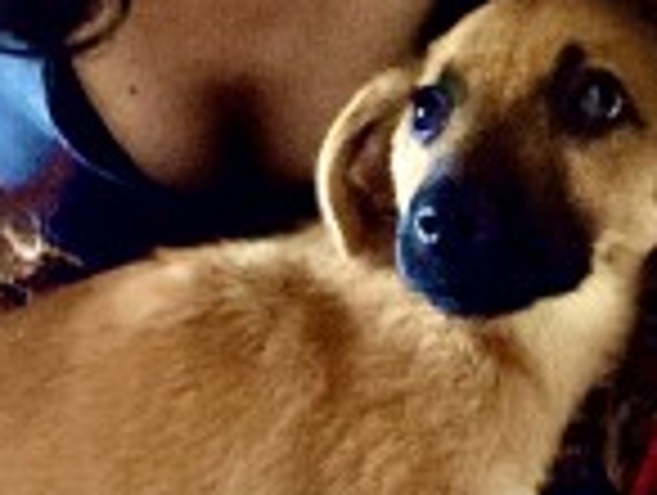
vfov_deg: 17.8
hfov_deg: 23.8
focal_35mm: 81
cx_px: 140
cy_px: 504
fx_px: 1540
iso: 640
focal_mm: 2.87
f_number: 2.2
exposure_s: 1/15
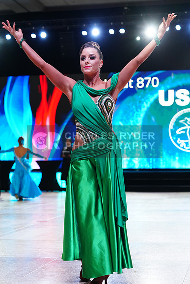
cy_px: 142
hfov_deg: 19.2
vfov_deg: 28.4
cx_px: 95
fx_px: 562
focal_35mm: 71
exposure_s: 1/320
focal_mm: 71
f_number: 4
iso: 2500
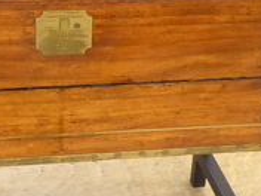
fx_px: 746
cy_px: 107
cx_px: 74
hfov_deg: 19.7
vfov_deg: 14.9
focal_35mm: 99
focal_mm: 5
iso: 800
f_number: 3.5
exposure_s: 1/15
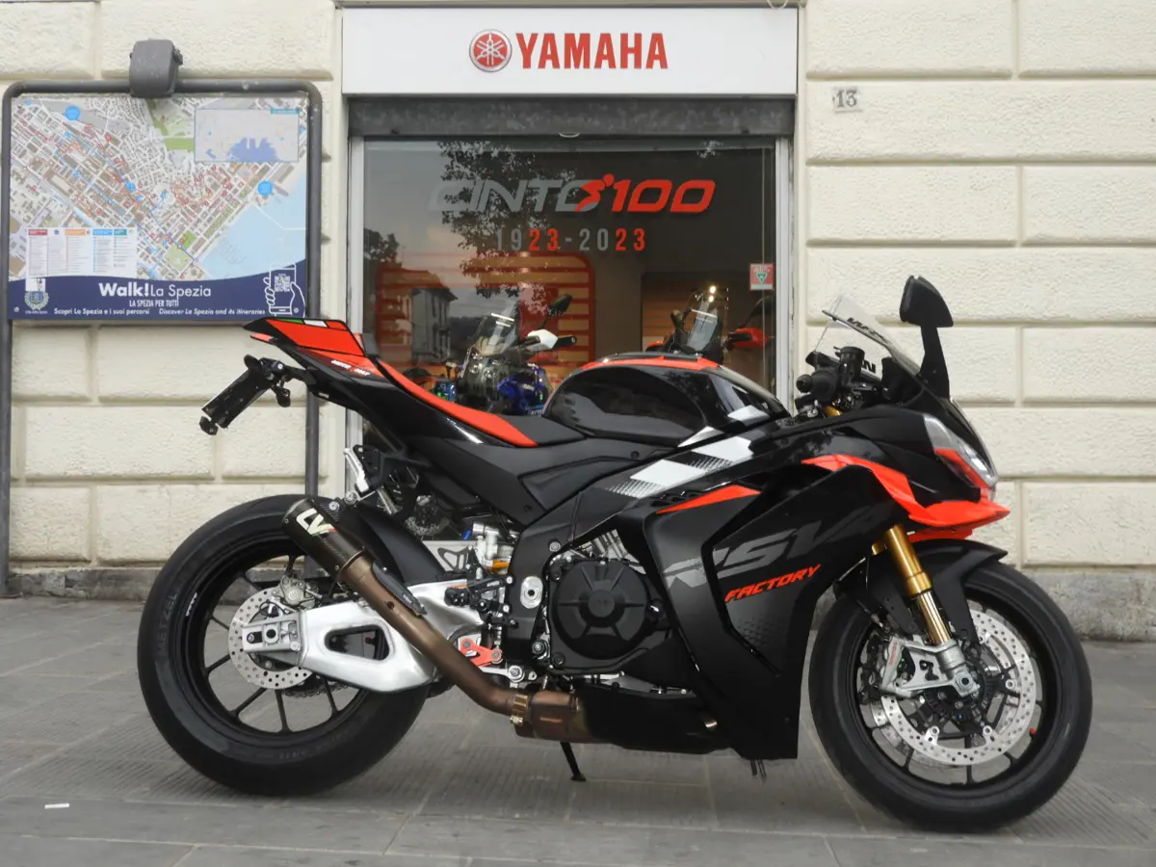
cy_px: 434
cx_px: 578
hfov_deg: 42.1
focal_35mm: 45
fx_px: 1503
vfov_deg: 32.2
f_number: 4
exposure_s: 1/40
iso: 100
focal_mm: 8.1
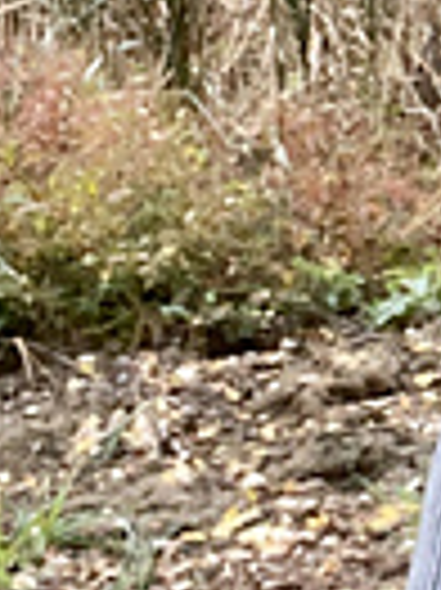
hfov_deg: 9.1
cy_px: -41
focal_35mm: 147
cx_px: 1048
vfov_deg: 13.2
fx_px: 2501
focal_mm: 2.71
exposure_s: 1/122
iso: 64
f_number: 2.2
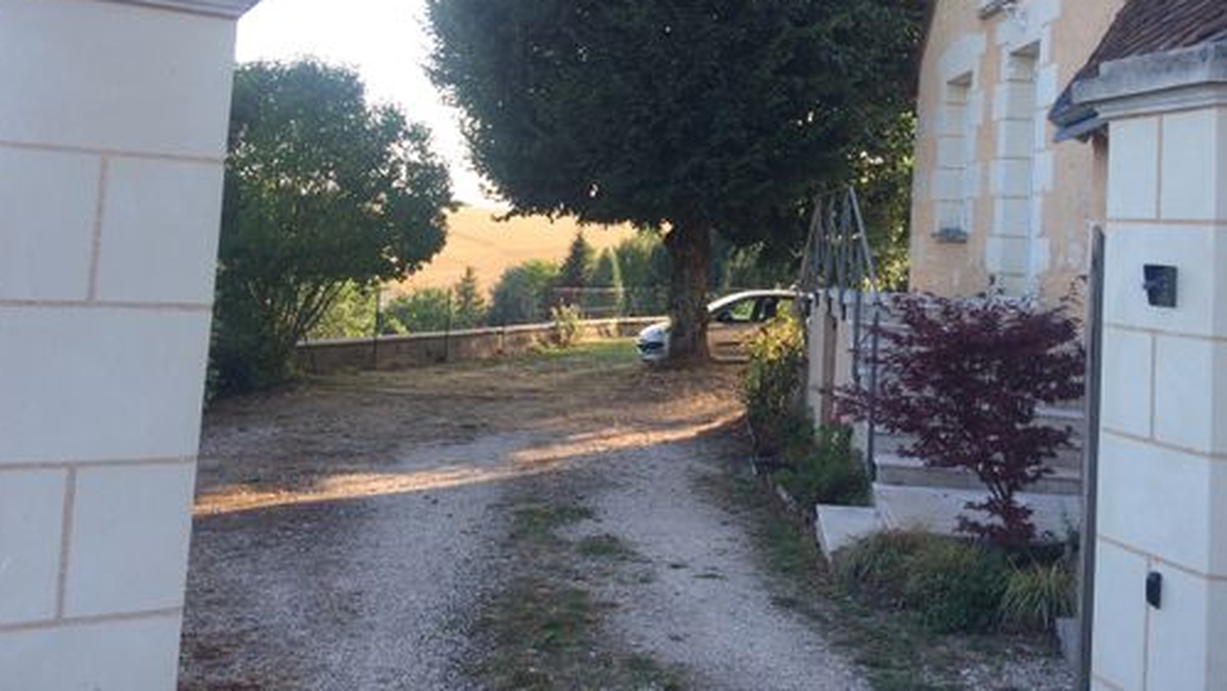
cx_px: 642
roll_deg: -4.2
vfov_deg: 30.5
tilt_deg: -1.7
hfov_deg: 52.8
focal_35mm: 38
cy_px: 143
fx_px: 1237
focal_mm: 4.15
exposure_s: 1/302
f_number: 2.2
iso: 32
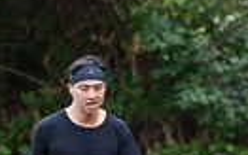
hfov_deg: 2.4
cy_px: 196
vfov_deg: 1.5
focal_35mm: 858
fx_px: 5802
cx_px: 78
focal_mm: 200
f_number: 6.3
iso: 800
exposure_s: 1/250
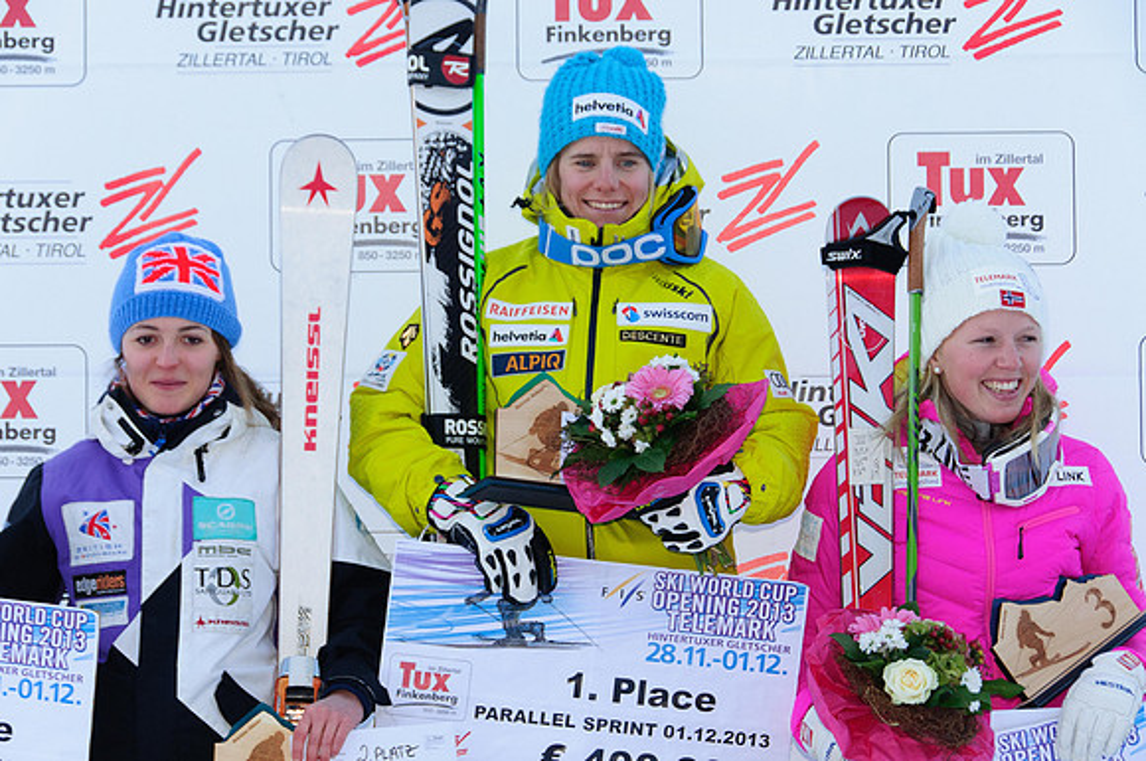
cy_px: 380
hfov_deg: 17.1
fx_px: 3815
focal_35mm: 120
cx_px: 573
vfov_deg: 11.4
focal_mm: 80
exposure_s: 1/250
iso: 800
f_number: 8
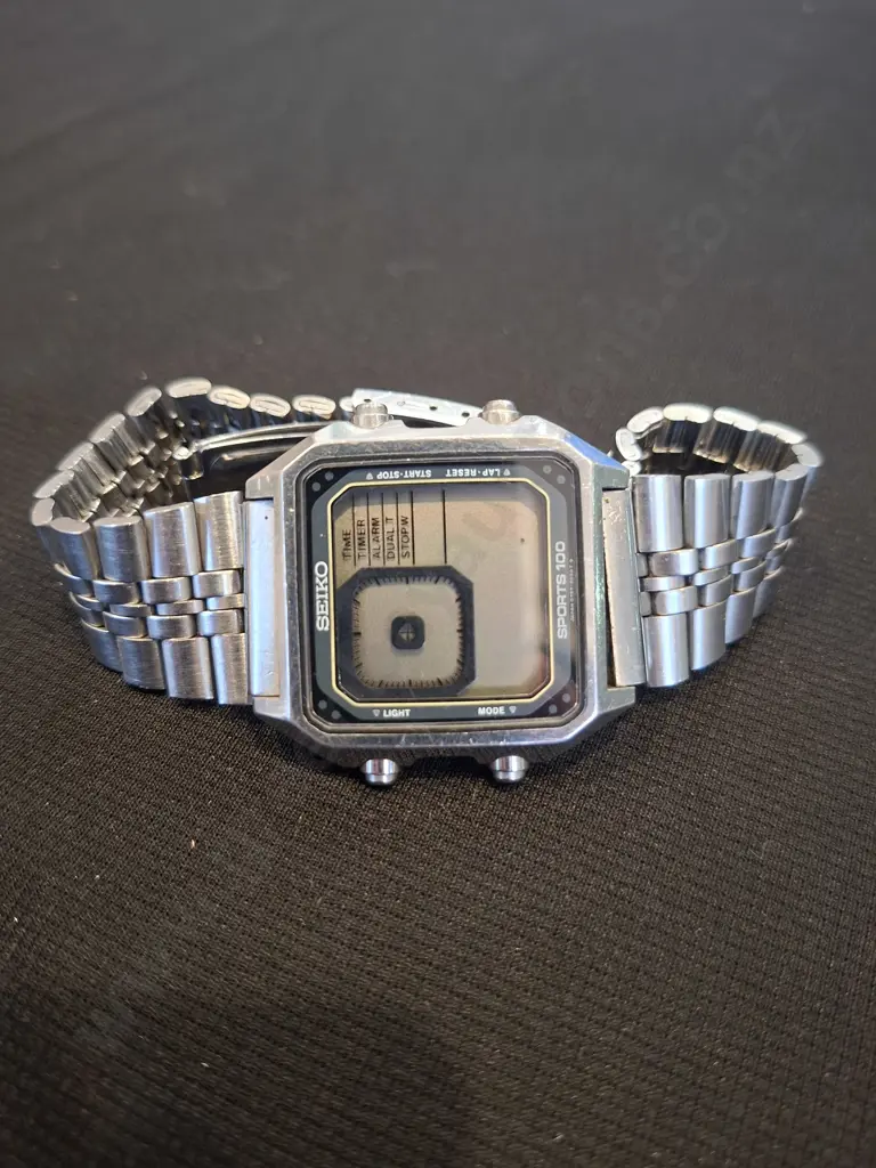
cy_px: 584
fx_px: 776
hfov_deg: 58.9
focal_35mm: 23
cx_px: 438
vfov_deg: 73.9
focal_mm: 5.54
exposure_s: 1/33
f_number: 1.8
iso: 250
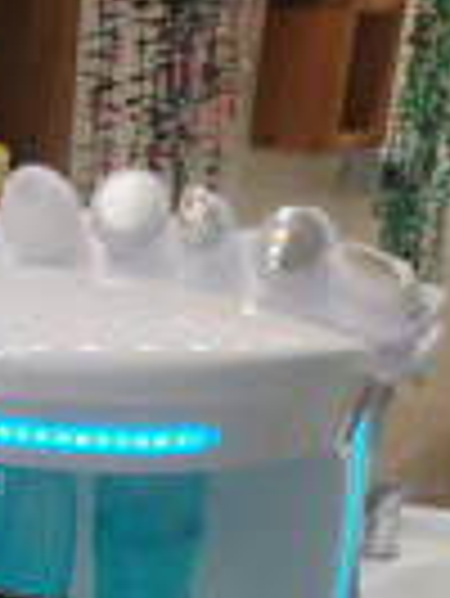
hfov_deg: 18.1
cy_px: 755
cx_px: -34
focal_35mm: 79
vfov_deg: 22.4
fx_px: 1367
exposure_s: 1/50
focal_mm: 4.74
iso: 145
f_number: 1.79
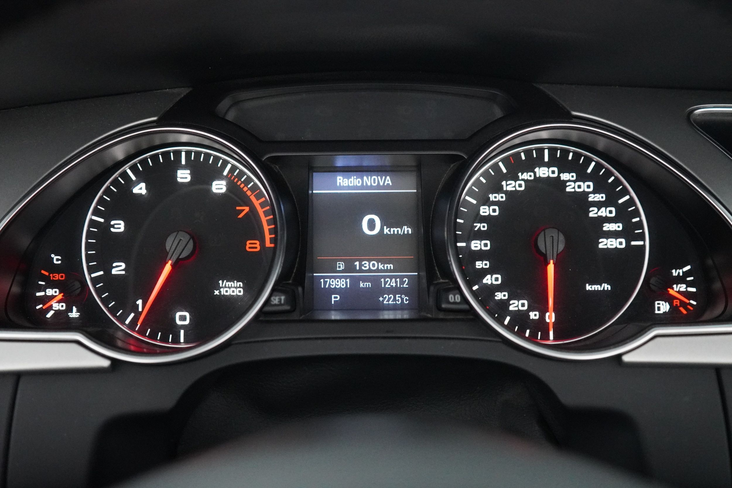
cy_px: 244
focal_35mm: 42
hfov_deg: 46.4
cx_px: 366
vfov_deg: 31.9
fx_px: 854
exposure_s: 1/40
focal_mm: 28
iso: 6400
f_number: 3.5
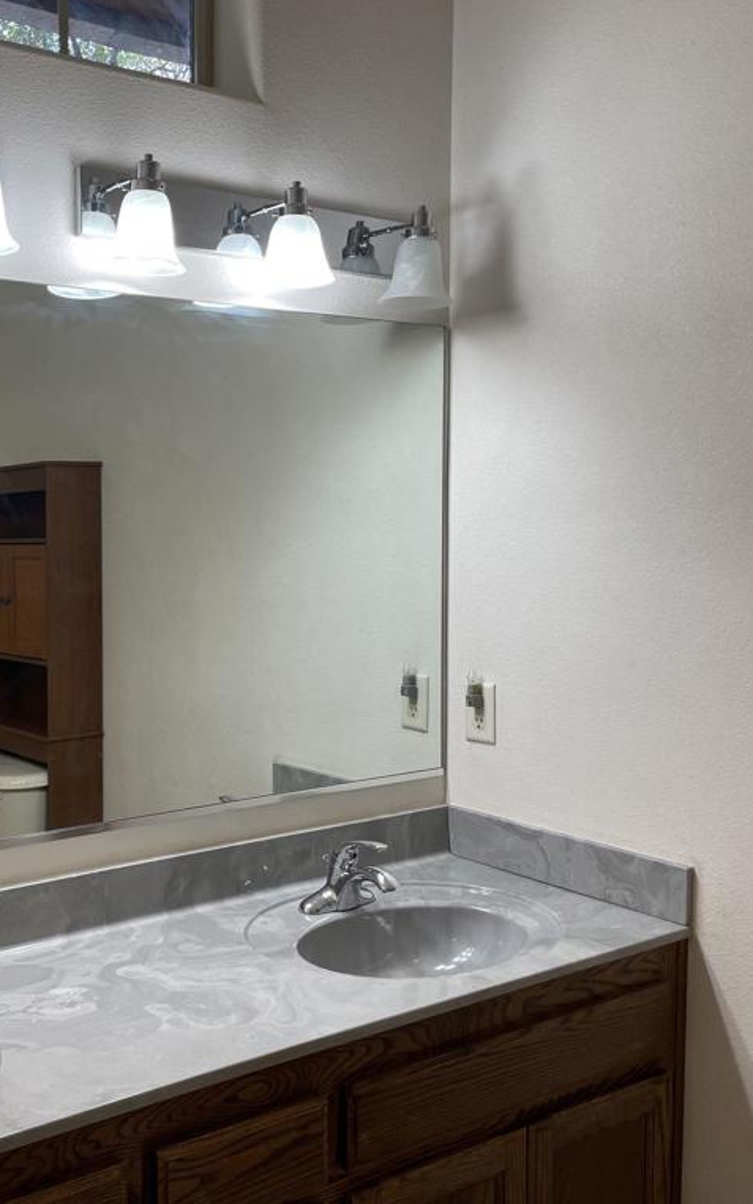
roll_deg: +0.8
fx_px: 1215
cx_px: 169
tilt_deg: -4.7
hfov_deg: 33.6
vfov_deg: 52.7
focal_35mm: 37
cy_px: 600
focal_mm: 4.2
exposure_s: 1/120
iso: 64
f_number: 1.6
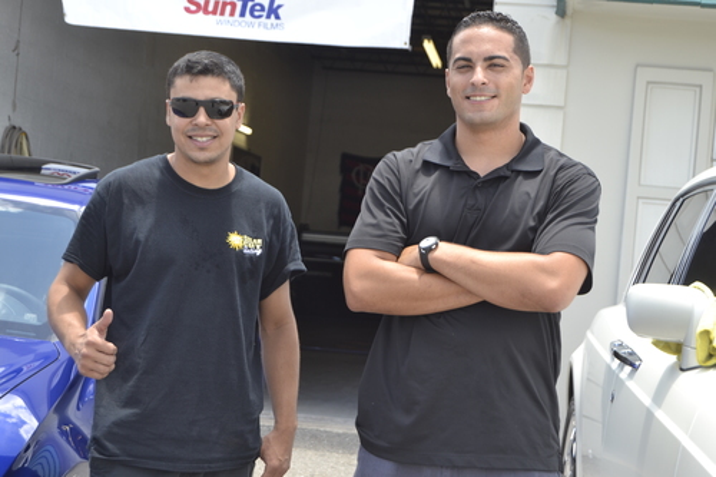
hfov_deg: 27.0
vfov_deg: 18.2
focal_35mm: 75
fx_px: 1491
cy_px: 238
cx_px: 358
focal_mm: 50
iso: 125
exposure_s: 1/125
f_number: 5.6
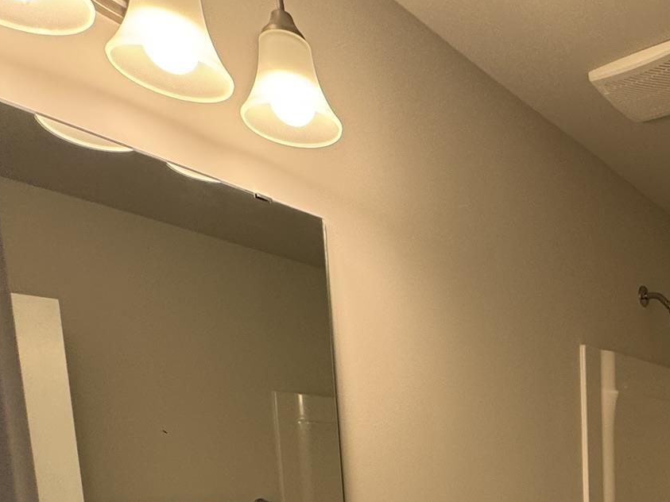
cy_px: 570
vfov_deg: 35.0
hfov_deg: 48.5
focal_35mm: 34
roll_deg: +1.1
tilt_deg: -9.4
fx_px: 658
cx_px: 598
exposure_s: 1/120
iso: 160
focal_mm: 2.22
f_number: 2.2
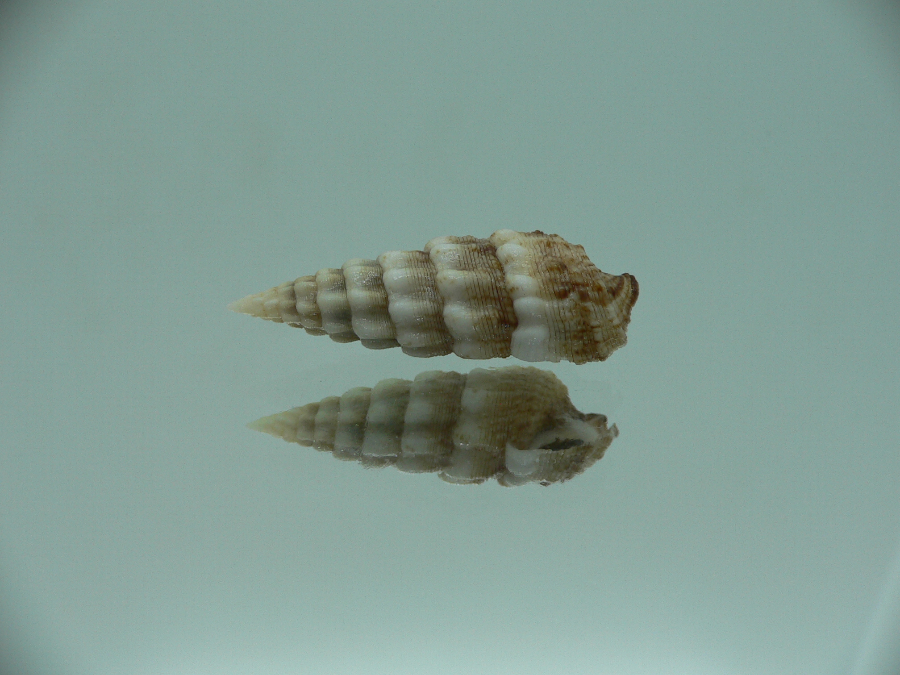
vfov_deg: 40.7
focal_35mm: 35
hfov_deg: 52.6
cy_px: 338
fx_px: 910
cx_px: 450
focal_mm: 4.6
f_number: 2.8
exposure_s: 1/60
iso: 80
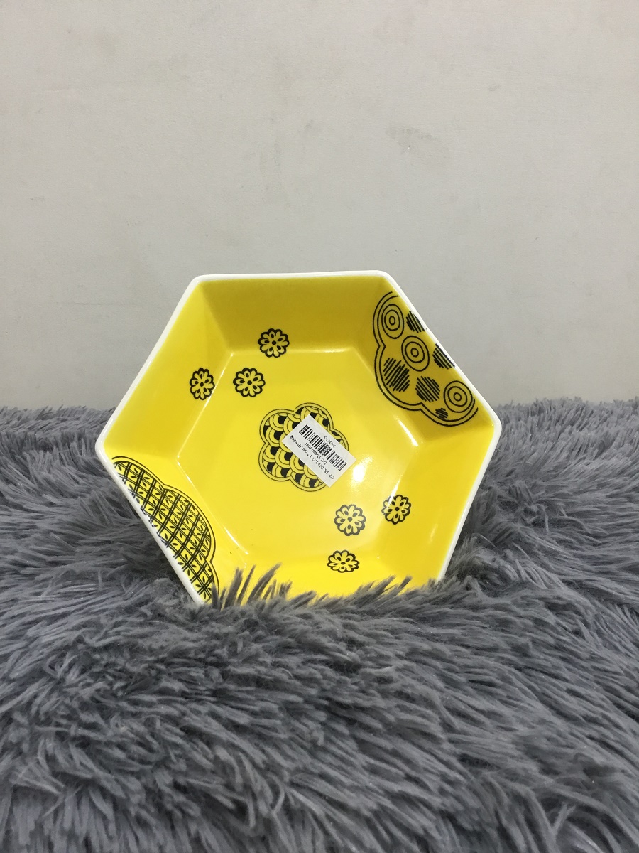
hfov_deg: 45.4
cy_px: 426
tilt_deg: -14.8
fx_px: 763
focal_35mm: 31
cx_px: 320
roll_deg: +1.2
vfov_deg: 58.4
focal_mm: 3.3
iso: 100
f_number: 2.4
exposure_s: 1/33
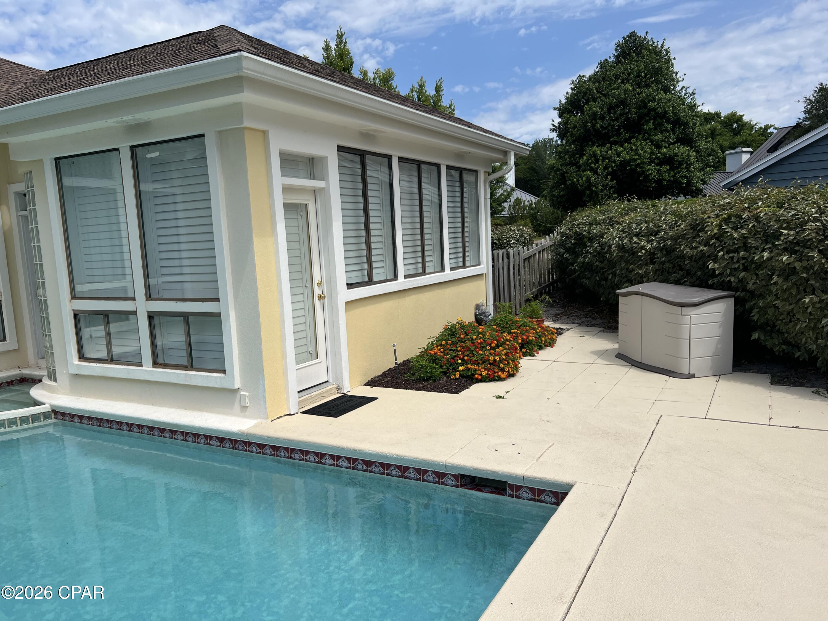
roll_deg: +2.8
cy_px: 310
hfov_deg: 67.3
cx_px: 414
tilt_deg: -7.8
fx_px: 622
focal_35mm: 26
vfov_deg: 53.1
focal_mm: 5.7
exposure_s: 1/6993
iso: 50
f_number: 1.5
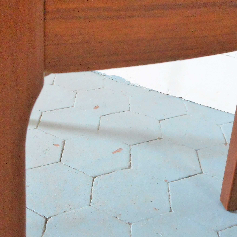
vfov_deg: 30.1
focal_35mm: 56
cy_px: 64
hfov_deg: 30.4
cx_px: 84
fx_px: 434
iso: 400
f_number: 3.7
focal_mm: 4.5
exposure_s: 1/25
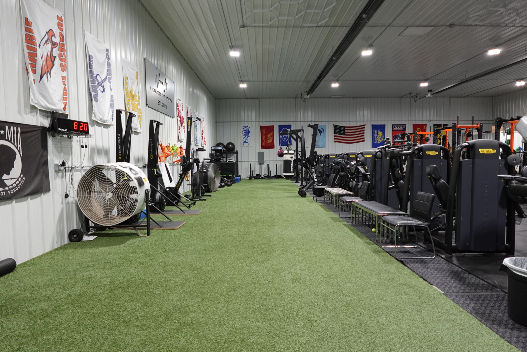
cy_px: 176
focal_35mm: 20
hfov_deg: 83.9
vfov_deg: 62.0
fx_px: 293
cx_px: 264
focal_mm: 7.6
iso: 400
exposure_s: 1/80
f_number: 2
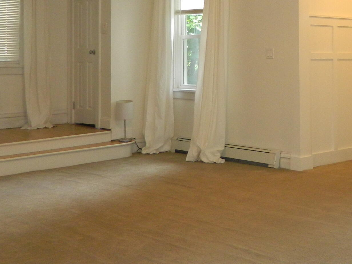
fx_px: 620
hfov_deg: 29.8
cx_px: 342
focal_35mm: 61
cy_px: 45
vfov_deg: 23.6
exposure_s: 1/30
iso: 200
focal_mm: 4.5
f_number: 3.1
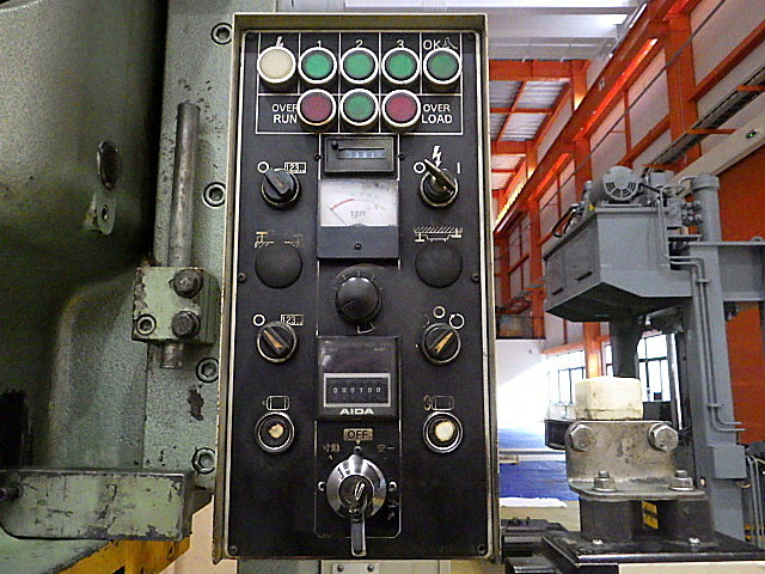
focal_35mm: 28
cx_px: 382
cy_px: 287
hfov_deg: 63.4
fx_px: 619
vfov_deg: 49.7
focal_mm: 5
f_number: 3.5
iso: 1600
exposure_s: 1/40
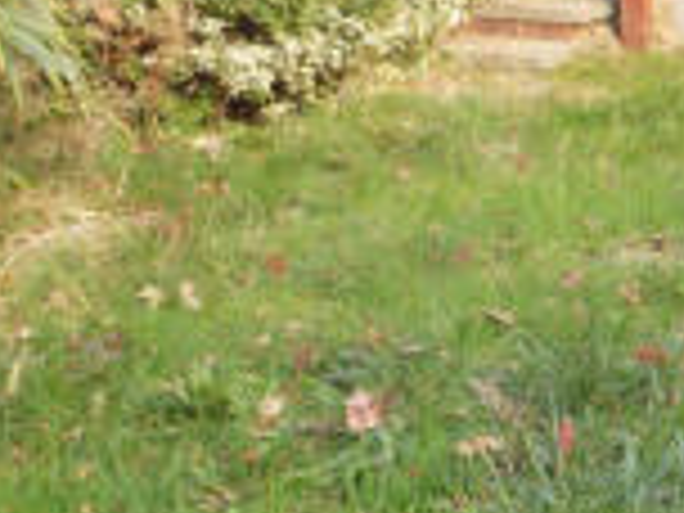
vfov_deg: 16.6
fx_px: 1739
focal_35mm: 88
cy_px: 416
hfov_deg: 21.2
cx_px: 749
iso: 80
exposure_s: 1/30
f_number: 3.1
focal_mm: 4
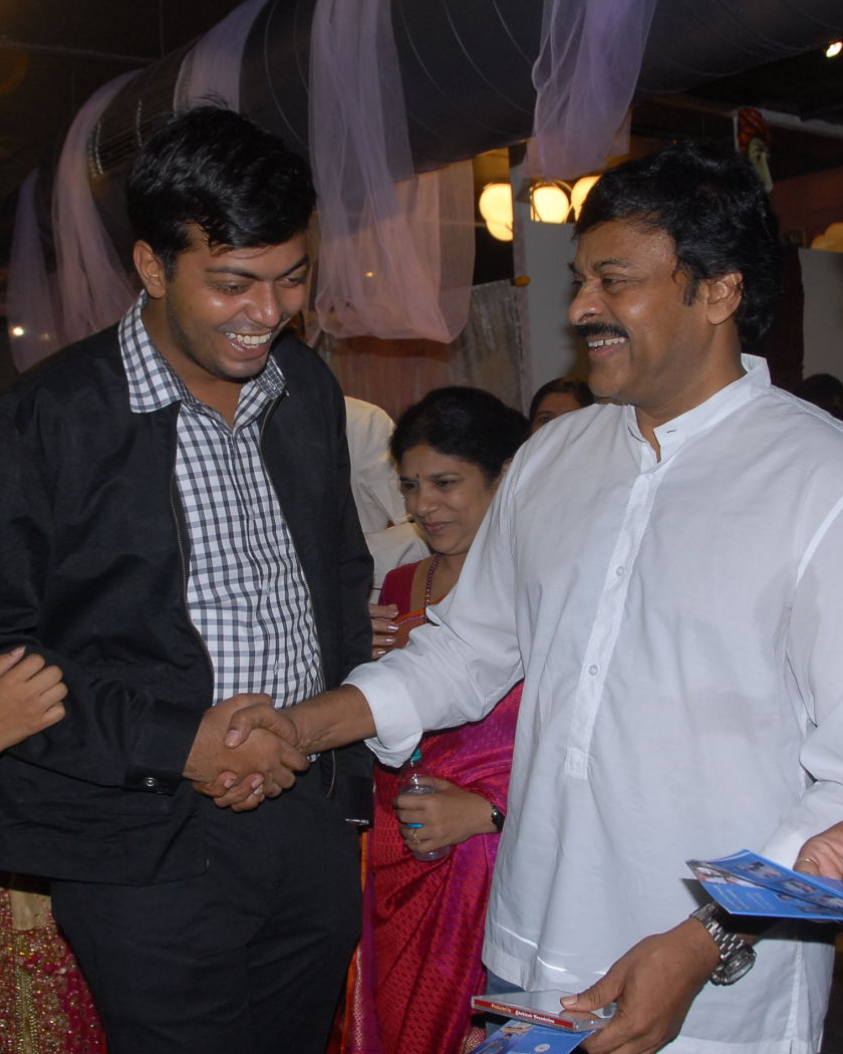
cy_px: 521
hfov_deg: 34.9
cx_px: 386
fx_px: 1341
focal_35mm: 43
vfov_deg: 42.9
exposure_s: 1/125
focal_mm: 20
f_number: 5.6
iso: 400
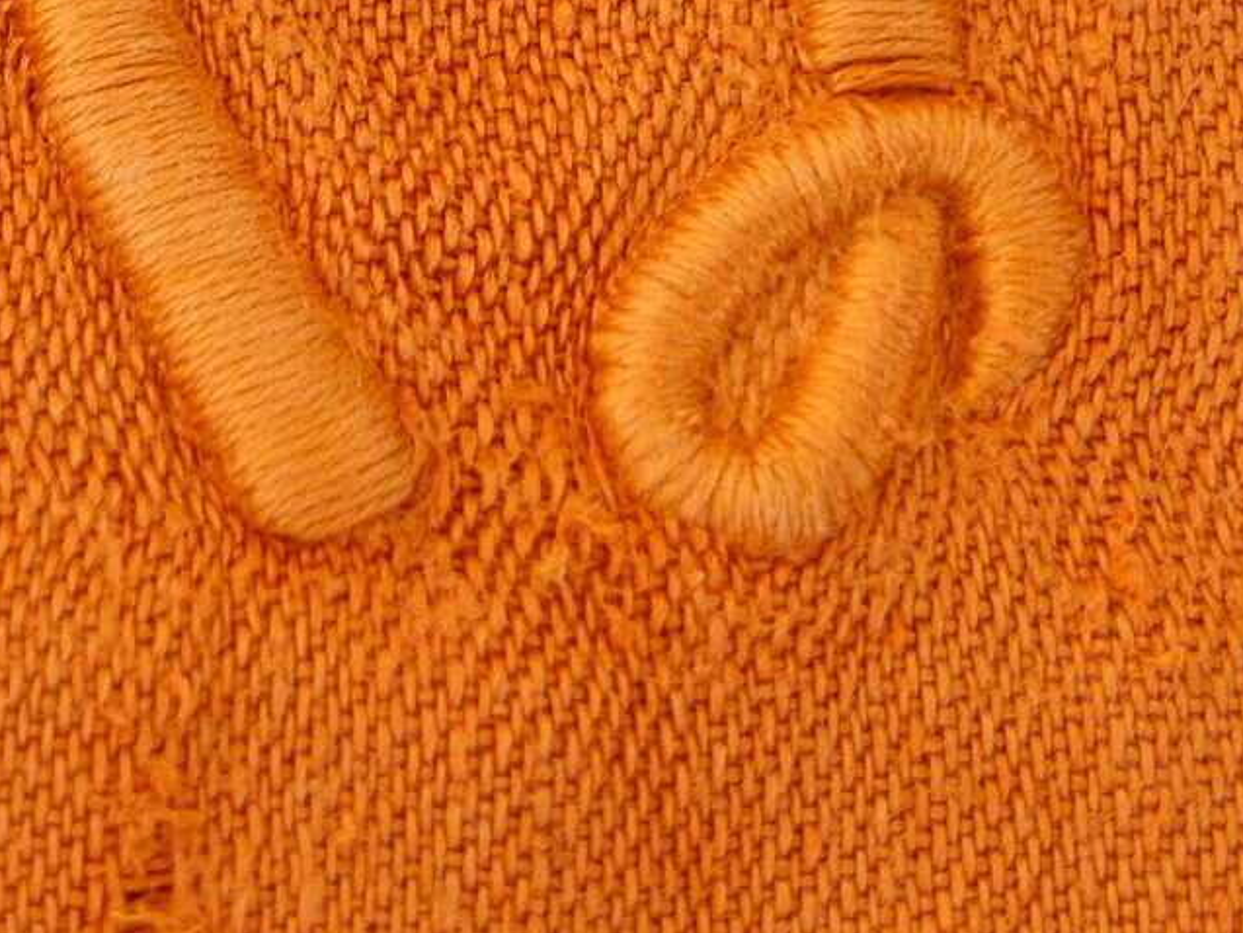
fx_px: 7327
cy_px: -336
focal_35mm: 204
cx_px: 275
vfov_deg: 7.2
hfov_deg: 9.7
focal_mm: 11
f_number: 4.8
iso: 100
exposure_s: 1/125
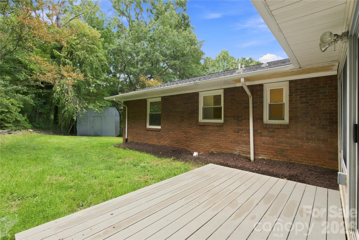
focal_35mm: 16
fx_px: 165
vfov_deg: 72.0
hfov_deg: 95.0
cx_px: 180
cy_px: 120
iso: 100
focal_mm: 11
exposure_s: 1/20
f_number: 8
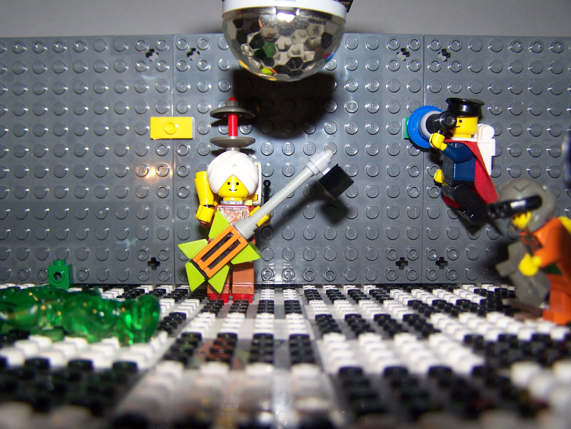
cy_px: 214
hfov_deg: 49.0
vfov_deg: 37.7
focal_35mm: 38
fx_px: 627
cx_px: 286
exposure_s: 1/60
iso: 80
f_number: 2.8
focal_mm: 6.3
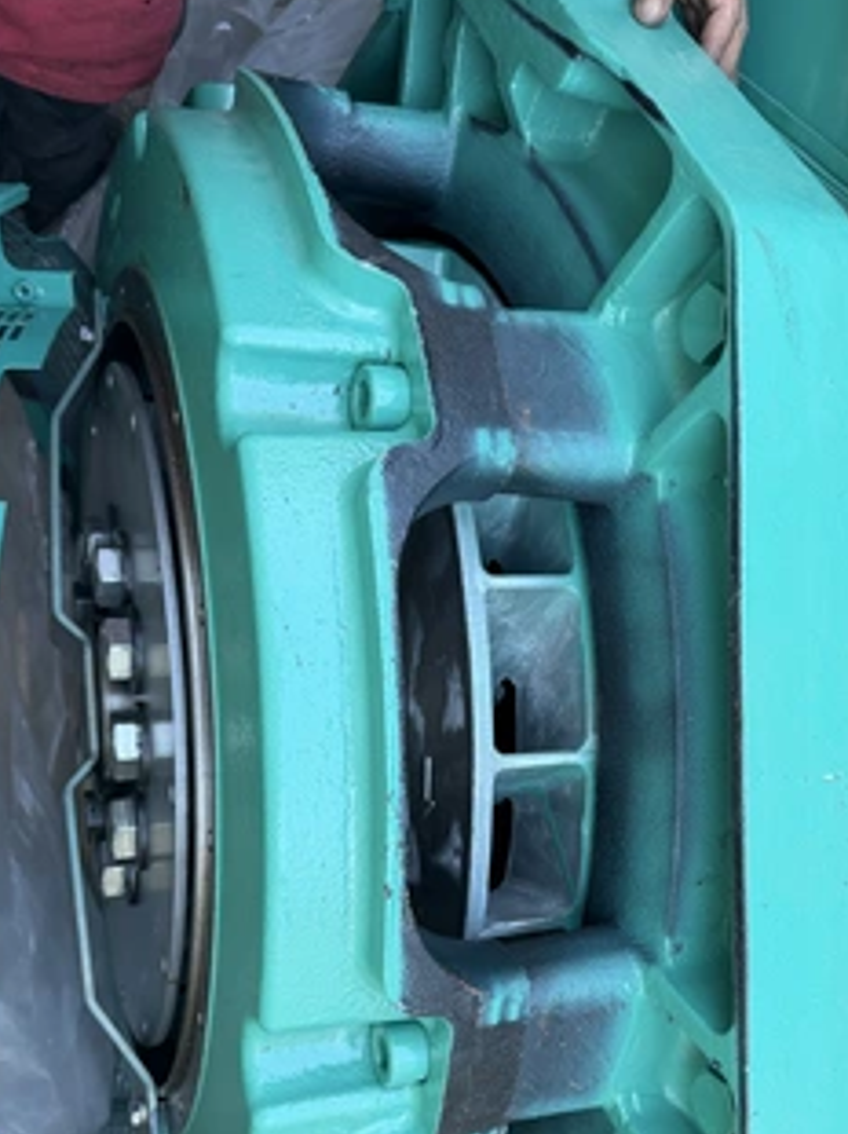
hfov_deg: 45.4
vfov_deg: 57.7
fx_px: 1014
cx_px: 435
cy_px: 702
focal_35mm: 31
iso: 125
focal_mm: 6.76
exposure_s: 1/121
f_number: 1.78
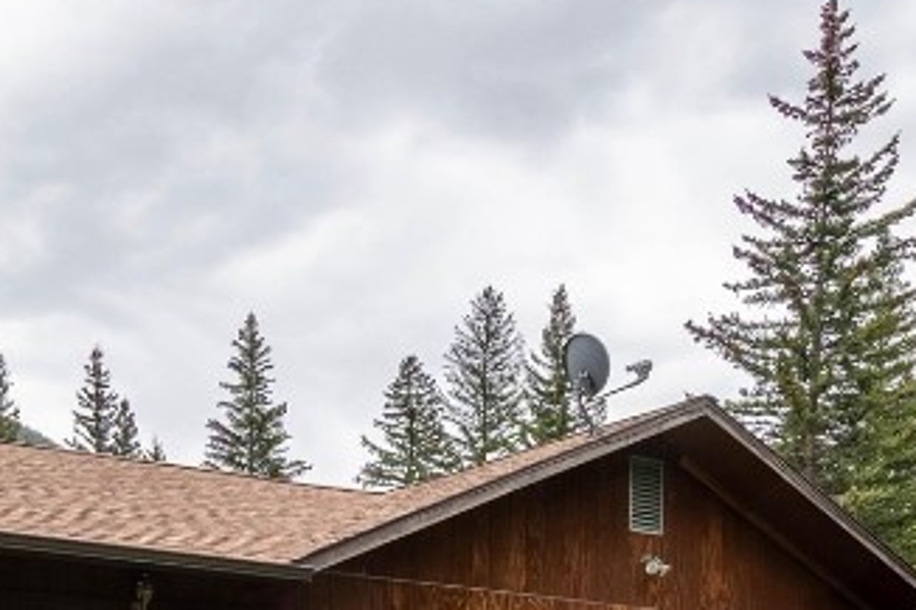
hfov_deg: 36.6
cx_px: 228
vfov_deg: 23.4
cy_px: 722
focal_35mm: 53
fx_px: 1348
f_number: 8
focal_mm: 10
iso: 400
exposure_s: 1/800
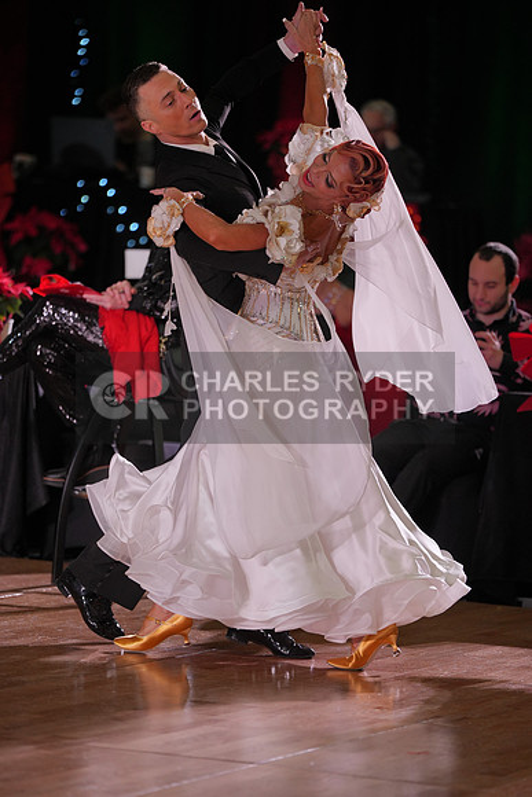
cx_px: 266
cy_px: 398
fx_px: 4430
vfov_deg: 10.3
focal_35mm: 200
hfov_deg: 6.9
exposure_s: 1/500
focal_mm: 200
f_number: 2.8
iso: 1000
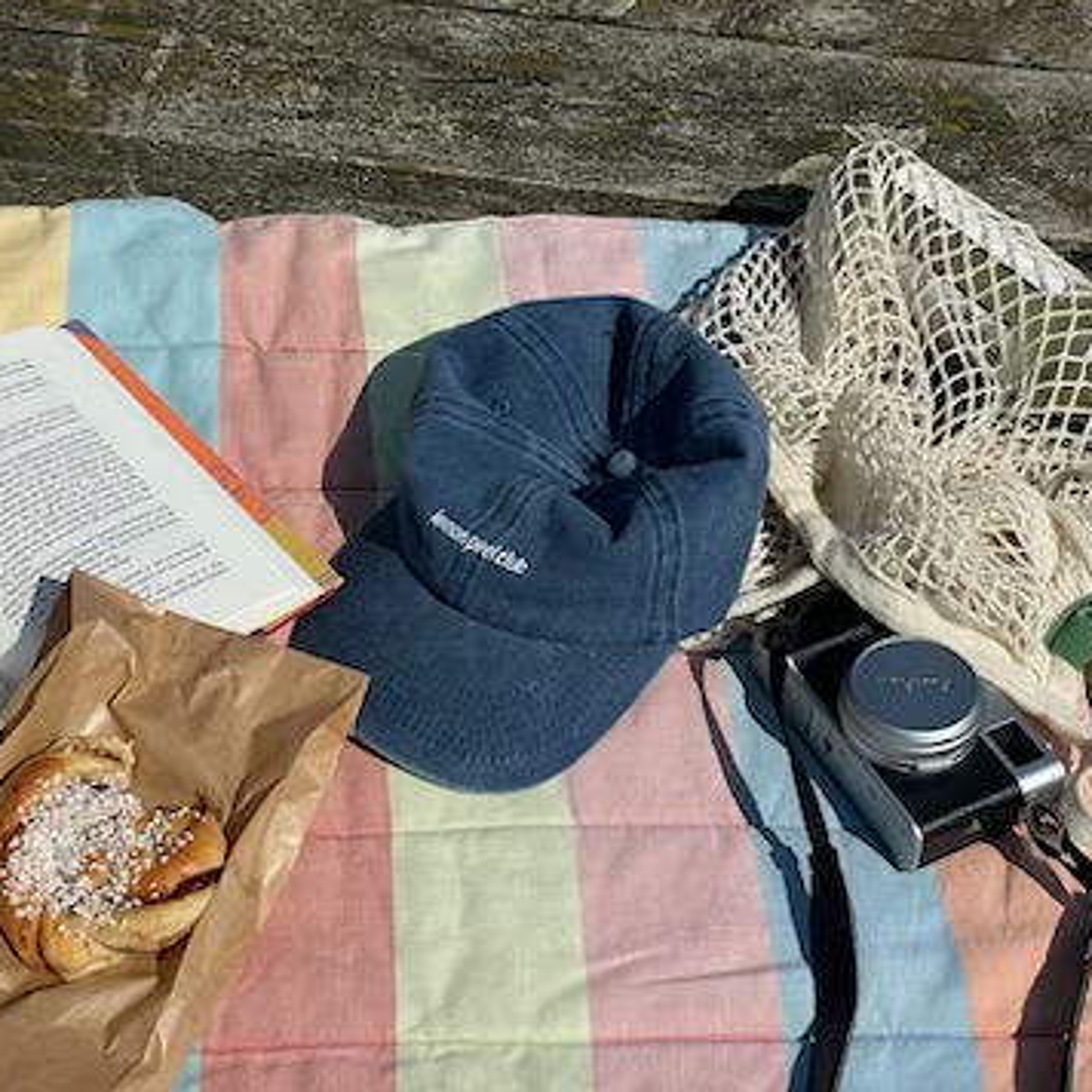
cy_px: 543
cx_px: 512
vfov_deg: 27.7
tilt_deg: -48.5
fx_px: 2213
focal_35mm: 62
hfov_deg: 27.7
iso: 25
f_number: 2
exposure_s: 1/5319
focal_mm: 6
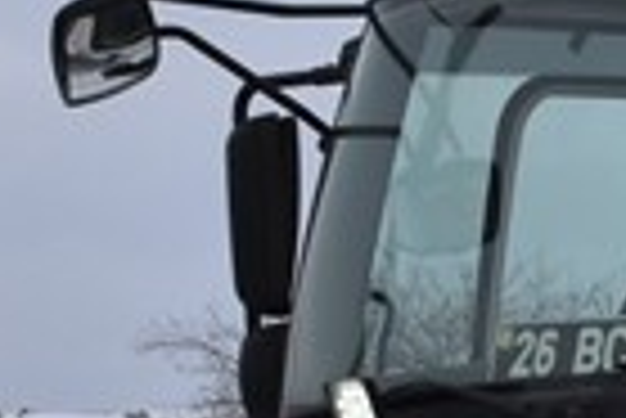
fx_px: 3917
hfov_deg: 8.9
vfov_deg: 6.0
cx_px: 1000
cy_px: 688
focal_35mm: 225
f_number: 10
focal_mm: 26
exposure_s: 1/250
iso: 640
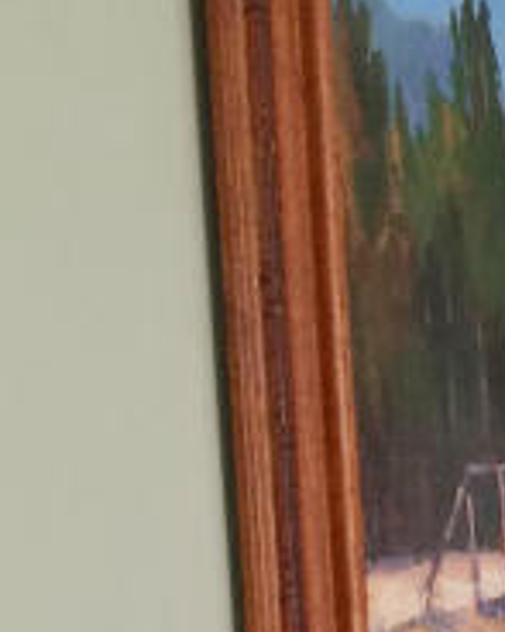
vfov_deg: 13.3
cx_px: 1398
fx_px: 2636
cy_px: 790
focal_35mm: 141
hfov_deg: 9.2
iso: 80
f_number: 1.7
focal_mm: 4.2
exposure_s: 1/60
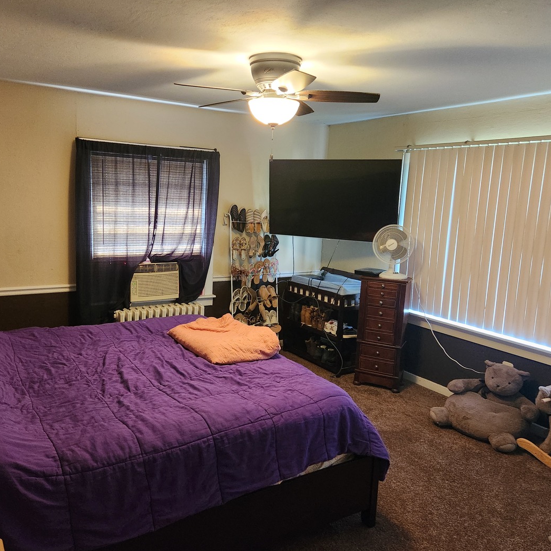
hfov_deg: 57.2
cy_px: 281
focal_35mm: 28
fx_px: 504
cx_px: 247
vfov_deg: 57.3
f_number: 1.8
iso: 640
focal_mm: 5.4
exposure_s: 1/60
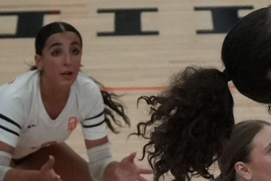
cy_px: 76
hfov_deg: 4.0
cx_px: 337
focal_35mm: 508
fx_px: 3825
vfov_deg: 2.7
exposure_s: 1/5000
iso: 12800
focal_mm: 104
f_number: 4
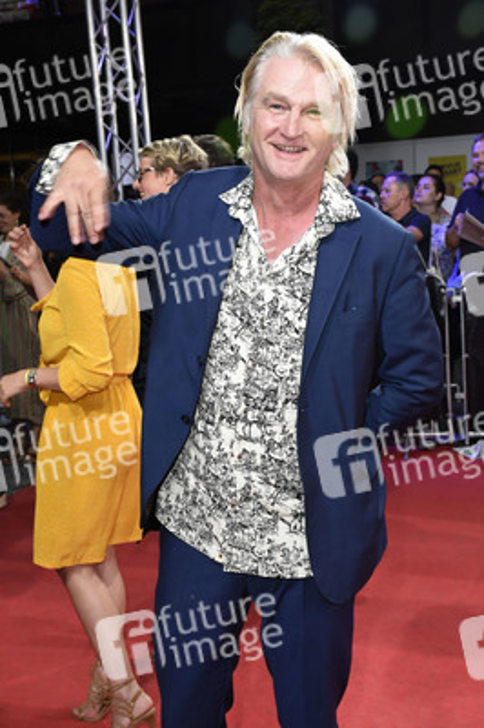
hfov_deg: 34.2
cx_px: 242
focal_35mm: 39
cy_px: 364
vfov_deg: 49.6
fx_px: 788
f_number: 6.3
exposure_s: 1/160
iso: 500
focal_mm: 26
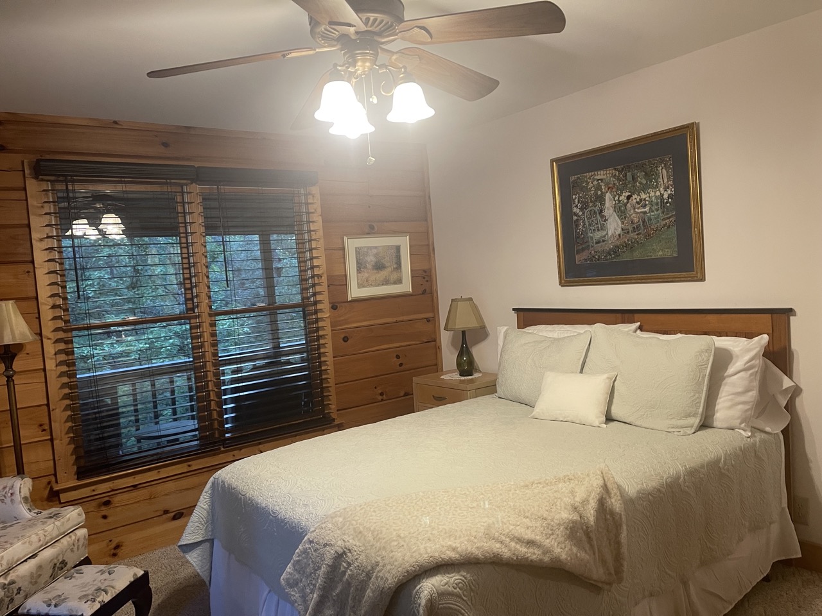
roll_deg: +4.3
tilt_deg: -4.0
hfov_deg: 69.4
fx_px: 594
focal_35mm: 25
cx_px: 411
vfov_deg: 54.9
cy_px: 308
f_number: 1.6
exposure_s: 1/60
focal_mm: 5.1
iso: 250
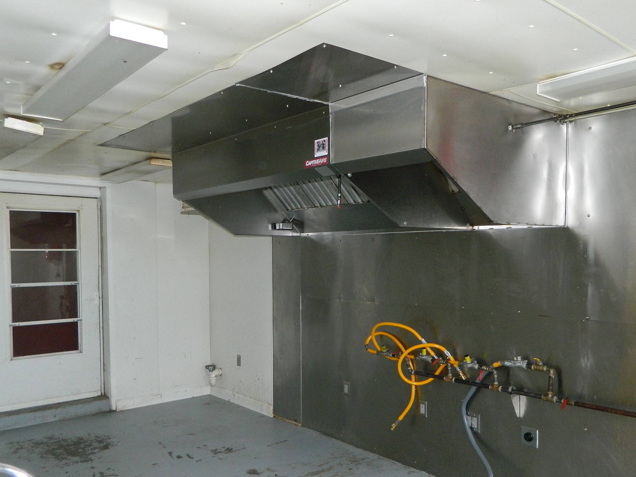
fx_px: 551
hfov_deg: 60.0
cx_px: 319
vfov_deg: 46.6
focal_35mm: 30
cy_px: 282
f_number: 3.1
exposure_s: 1/30
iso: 220
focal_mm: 4.5
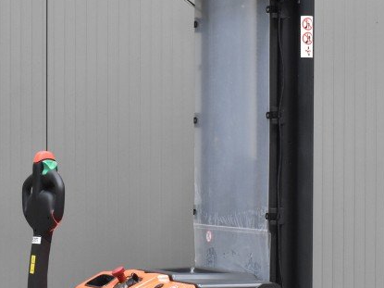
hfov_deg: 15.2
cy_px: 216
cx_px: 262
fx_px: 1435
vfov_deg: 11.4
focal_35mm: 129
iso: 1250
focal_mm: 31
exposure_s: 1/25
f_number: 6.3
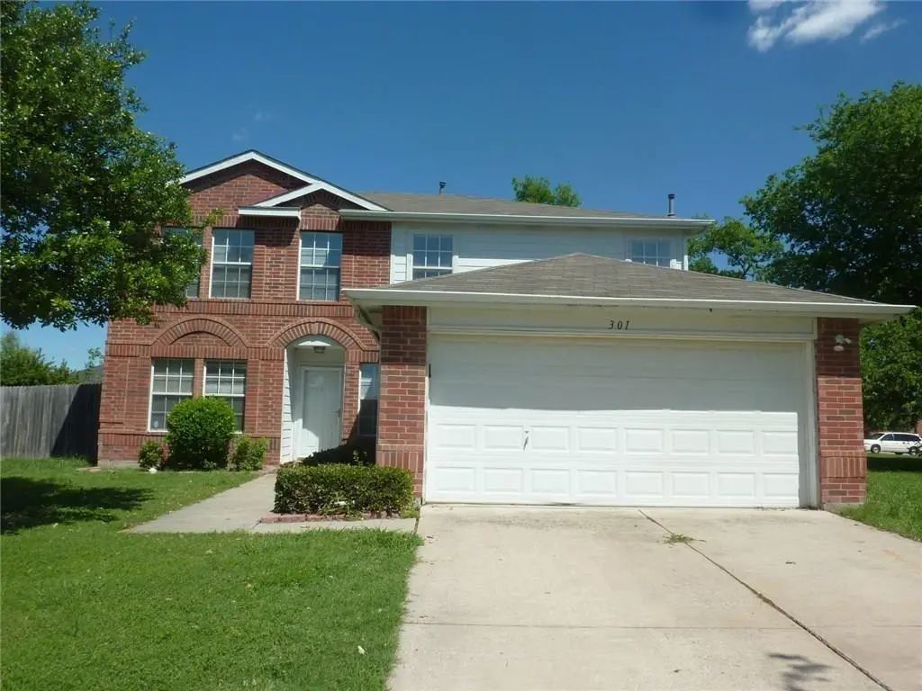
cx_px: 461
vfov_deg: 54.9
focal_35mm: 25
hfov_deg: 69.4
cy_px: 346
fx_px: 666
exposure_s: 1/500
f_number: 5.6
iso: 80
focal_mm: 4.1
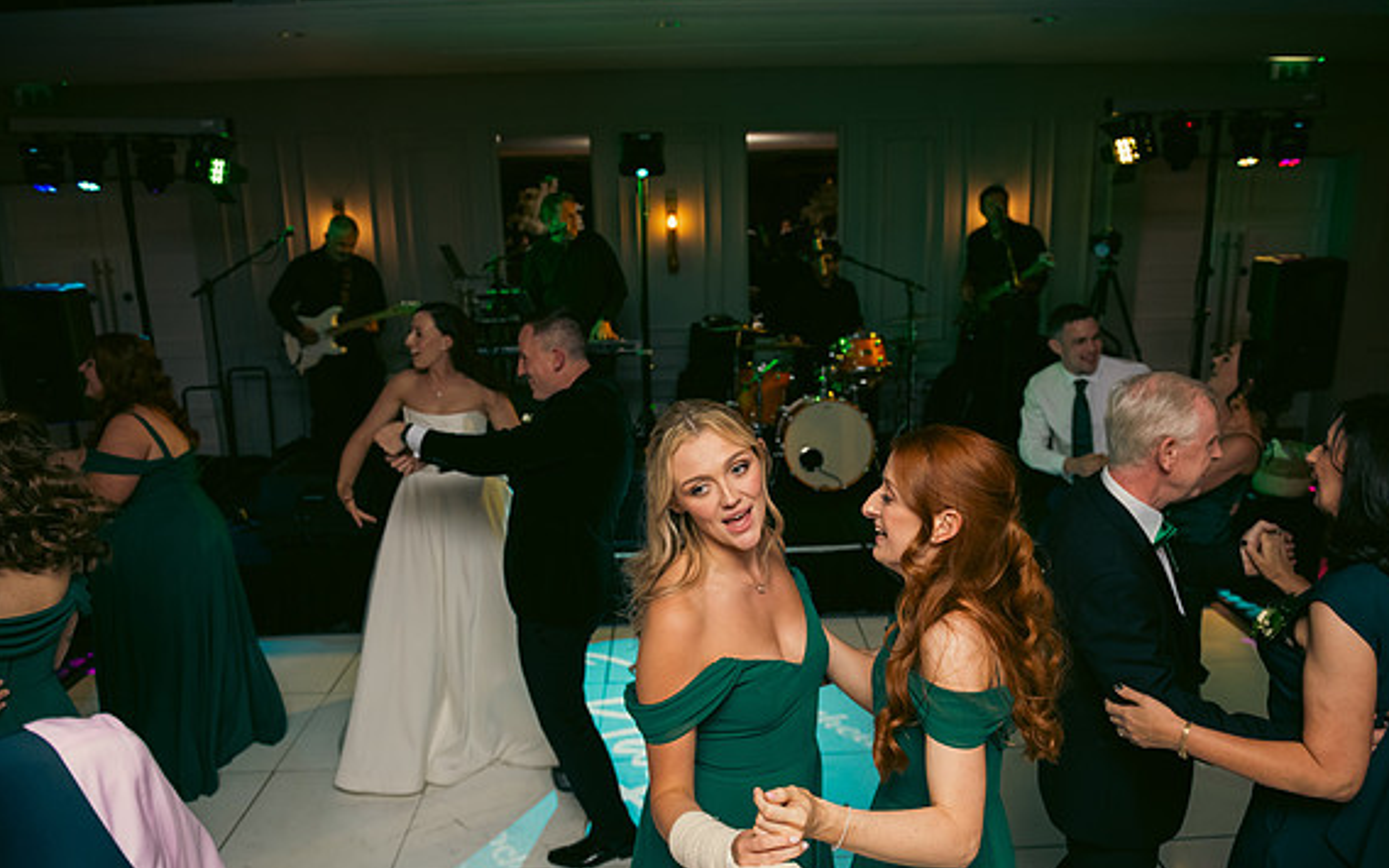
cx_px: 707
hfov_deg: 72.5
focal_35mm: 25
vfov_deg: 49.3
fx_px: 946
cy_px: 441
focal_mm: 24
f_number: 3.5
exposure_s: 1/160
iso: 800
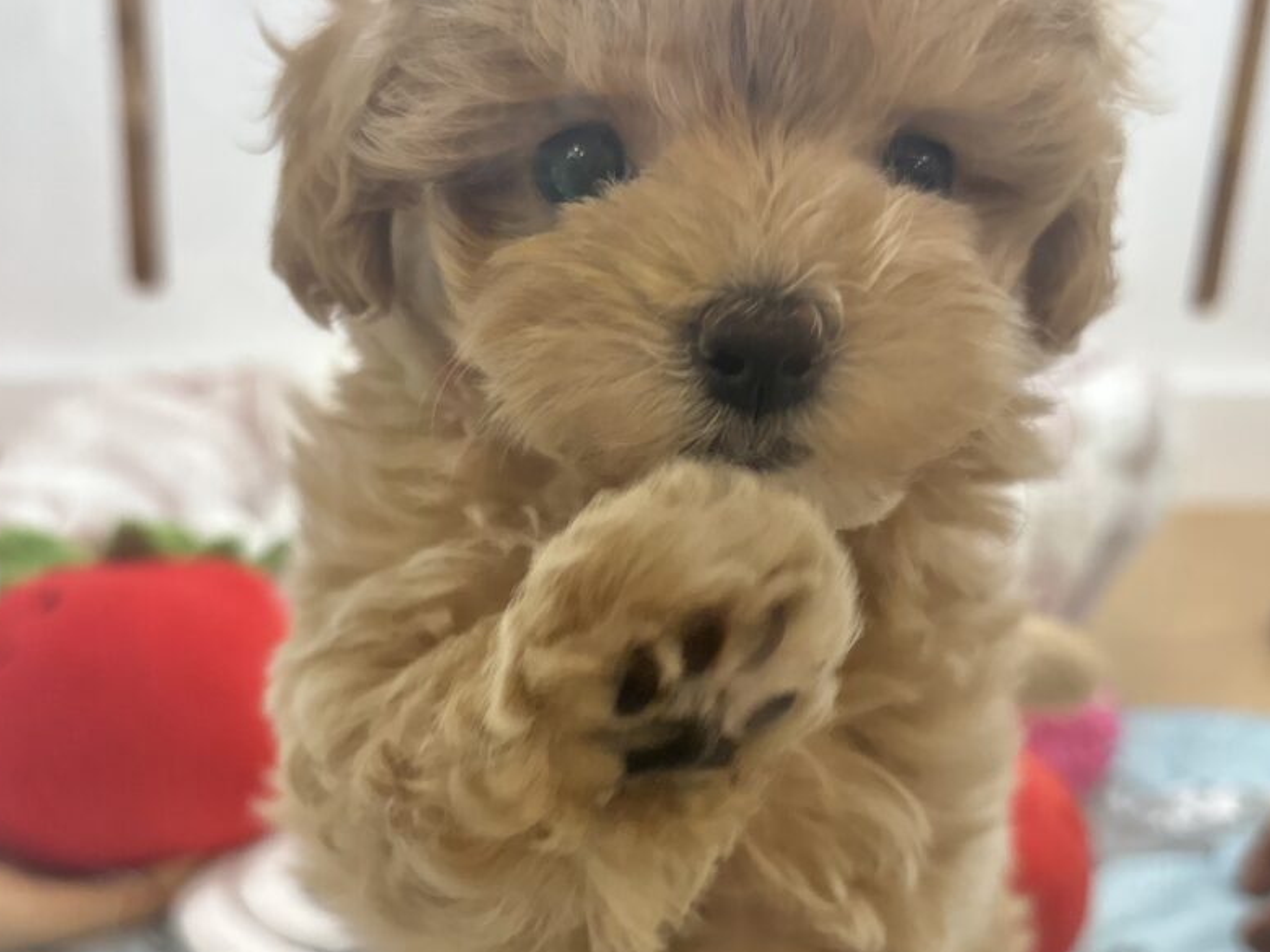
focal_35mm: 40
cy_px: 628
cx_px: 588
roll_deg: -3.2
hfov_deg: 46.8
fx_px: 1468
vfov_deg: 35.6
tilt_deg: -19.9
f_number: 1.6
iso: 80
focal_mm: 5.96
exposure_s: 1/100
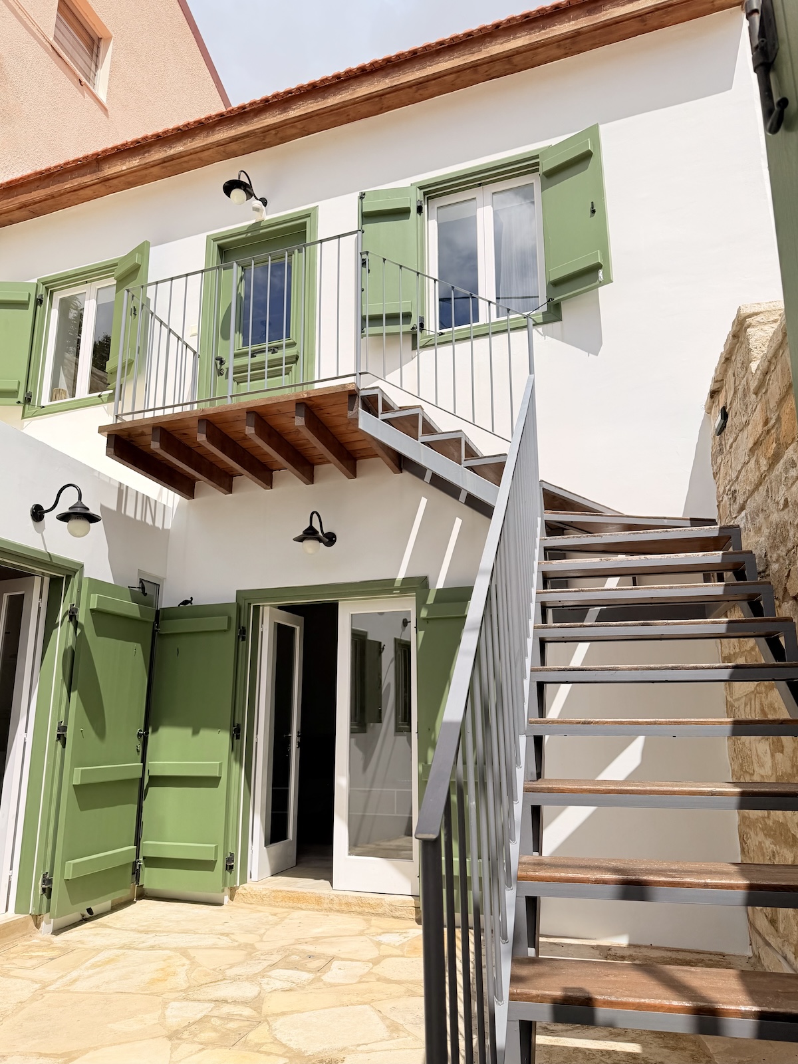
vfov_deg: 71.6
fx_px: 738
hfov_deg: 56.8
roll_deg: +1.5
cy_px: 532
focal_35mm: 24
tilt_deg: +15.0
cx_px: 399
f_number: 1.78
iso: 80
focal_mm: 6.76
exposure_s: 1/11905
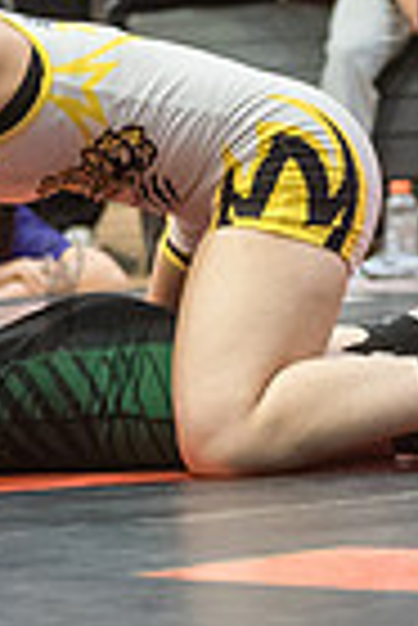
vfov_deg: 6.1
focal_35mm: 336
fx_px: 5837
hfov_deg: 4.1
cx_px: 58
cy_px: 286
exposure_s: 1/400
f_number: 3.5
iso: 8000
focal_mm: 80
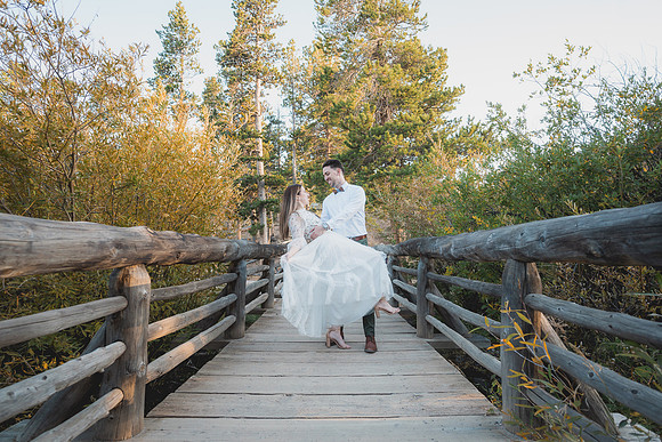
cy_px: 221
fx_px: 336
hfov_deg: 89.1
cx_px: 331
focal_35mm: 18
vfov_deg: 66.6
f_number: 2.8
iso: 200
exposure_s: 1/100
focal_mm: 18
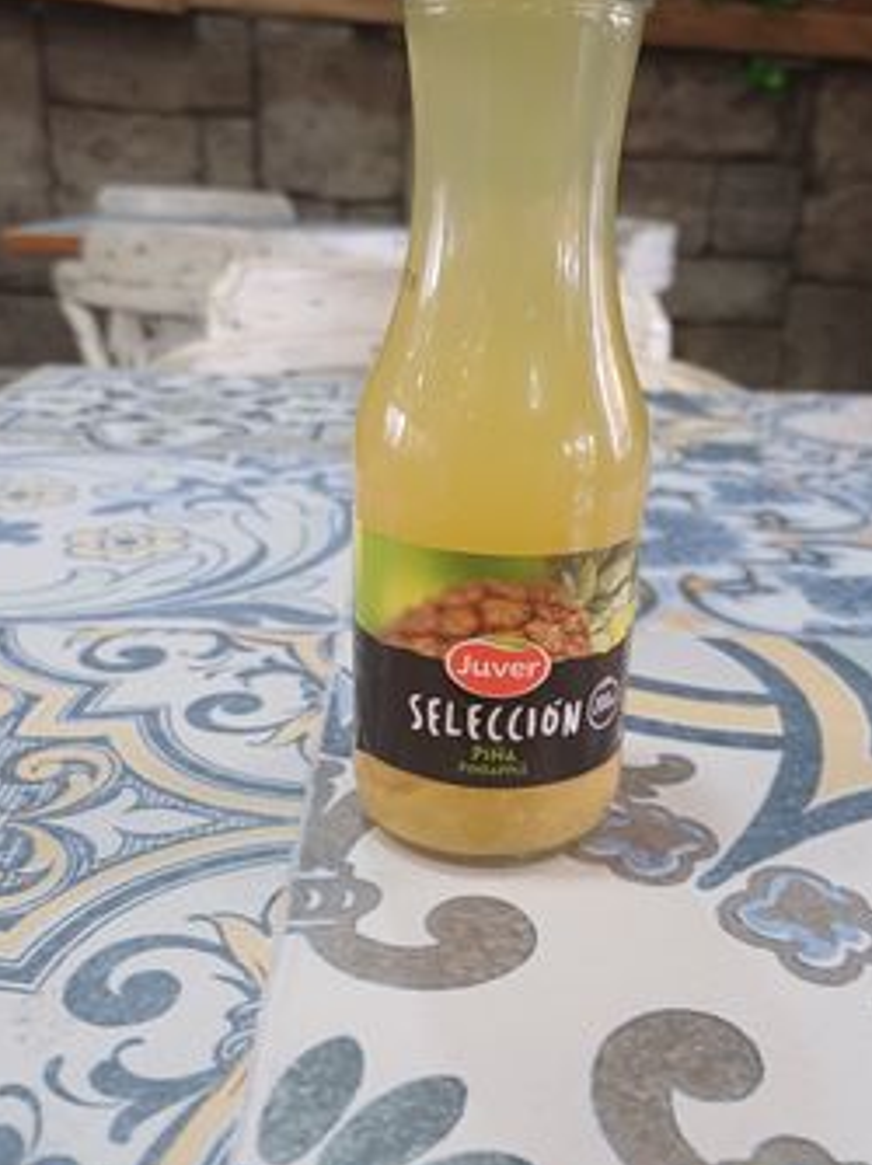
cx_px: 523
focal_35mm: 32
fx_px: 1076
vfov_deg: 56.8
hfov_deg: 43.9
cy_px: 623
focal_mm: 4.65
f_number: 1.8
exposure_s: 1/50
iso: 200
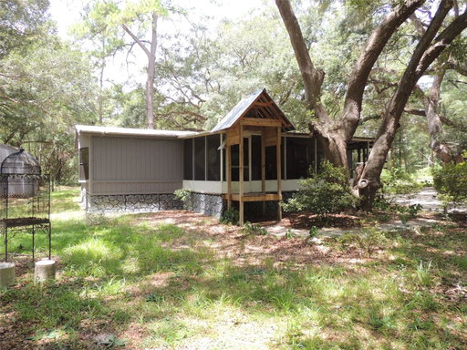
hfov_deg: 71.6
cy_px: 175
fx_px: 324
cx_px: 234
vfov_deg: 56.8
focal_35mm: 24
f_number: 3
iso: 100
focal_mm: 4.3
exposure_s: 1/125
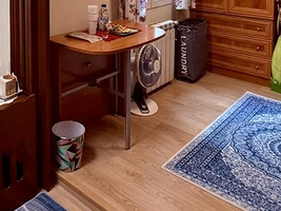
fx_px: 341
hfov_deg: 43.0
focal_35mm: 42
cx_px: 62
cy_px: -32
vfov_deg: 30.1
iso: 200
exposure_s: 1/100
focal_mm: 2.22
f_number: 2.2
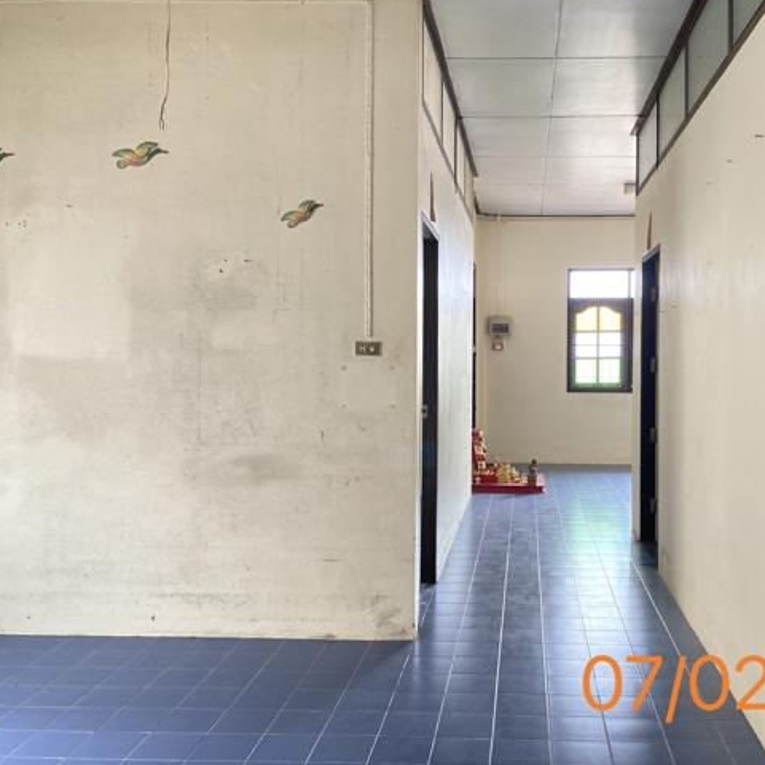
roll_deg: -1.9
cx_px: 505
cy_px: 374
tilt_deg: -3.8
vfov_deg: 48.4
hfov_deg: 47.7
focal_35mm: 34
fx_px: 850
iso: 200
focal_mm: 3.99
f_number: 1.8
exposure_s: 1/60
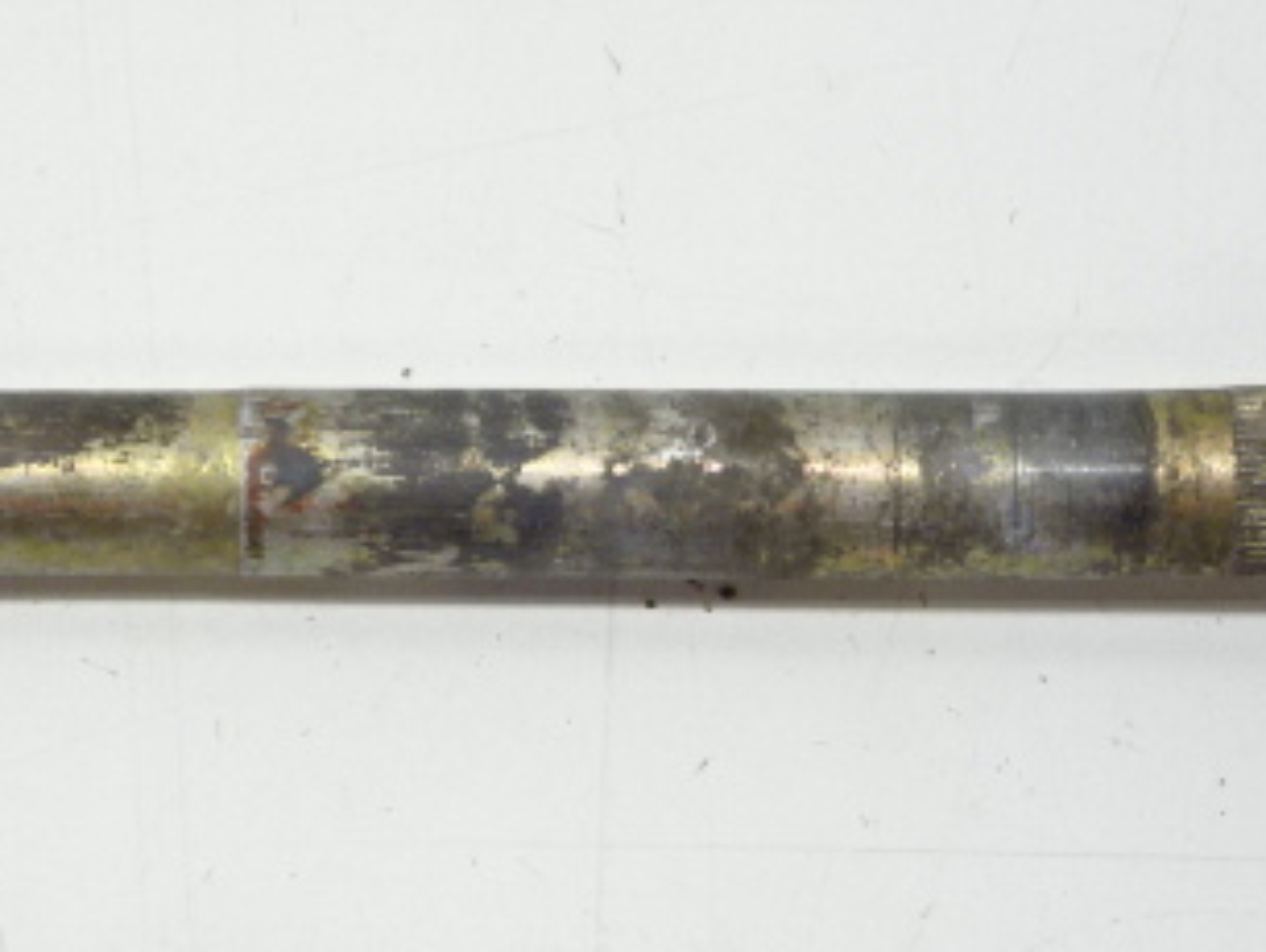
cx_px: 439
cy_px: 522
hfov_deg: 16.8
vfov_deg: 12.7
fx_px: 4282
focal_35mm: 117
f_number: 4.5
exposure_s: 1/60
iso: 200
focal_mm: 9.52
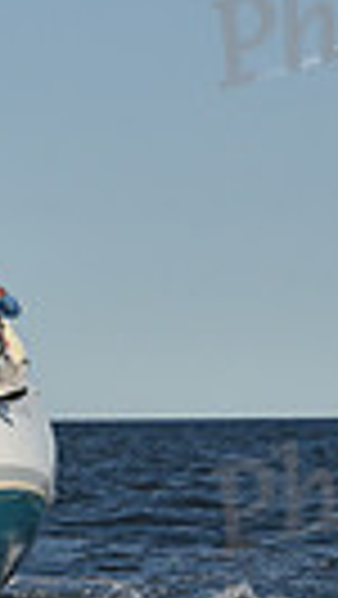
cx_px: -18
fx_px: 5073
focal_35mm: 319
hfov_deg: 3.8
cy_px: 268
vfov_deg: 6.8
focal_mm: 70
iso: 250
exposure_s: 1/640
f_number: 8
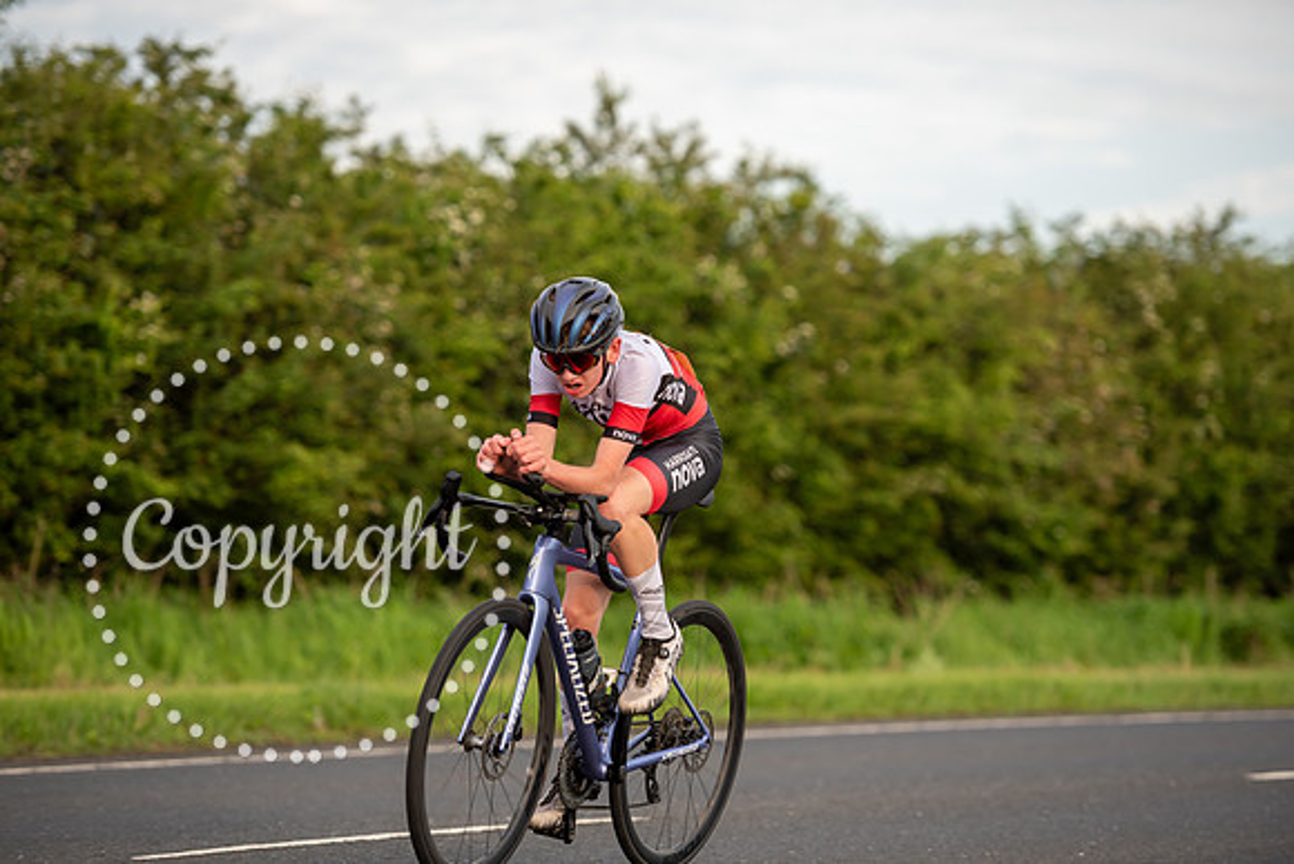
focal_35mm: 155
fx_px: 5572
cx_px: 647
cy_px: 432
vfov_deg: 8.9
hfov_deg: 13.2
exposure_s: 1/640
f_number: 3.2
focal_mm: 155
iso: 180
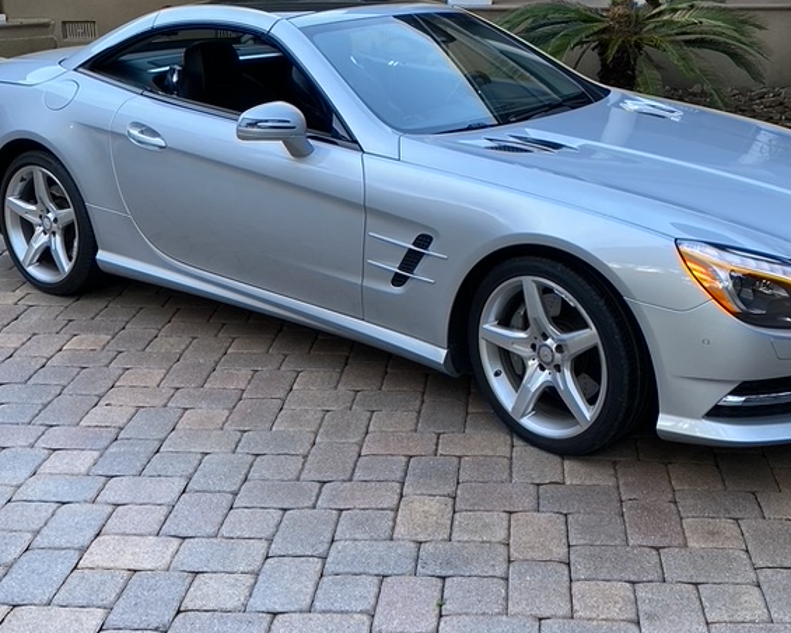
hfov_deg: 40.1
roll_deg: +0.9
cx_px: 477
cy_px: 204
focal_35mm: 46
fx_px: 1077
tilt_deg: -13.7
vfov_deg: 32.4
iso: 80
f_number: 1.8
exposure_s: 1/100
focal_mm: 4.25
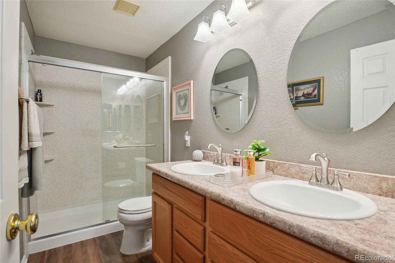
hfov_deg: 95.0
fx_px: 181
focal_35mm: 16
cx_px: 198
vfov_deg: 72.0
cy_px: 132
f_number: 8
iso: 400
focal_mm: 11
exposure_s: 1/15
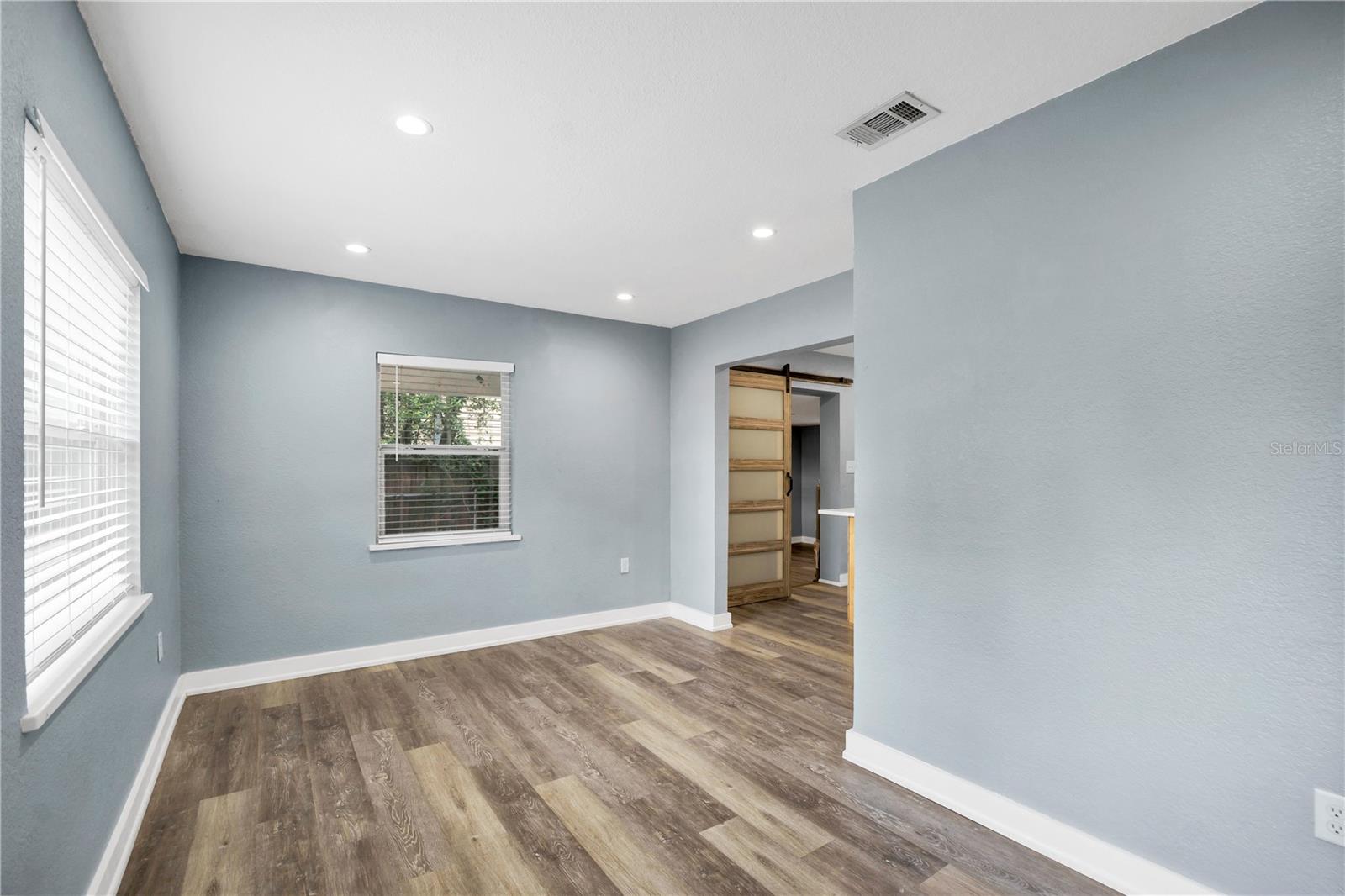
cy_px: 448
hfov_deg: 100.4
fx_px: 560
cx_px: 672
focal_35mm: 15
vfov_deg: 77.3
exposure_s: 1/6
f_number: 10
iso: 200
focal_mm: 10
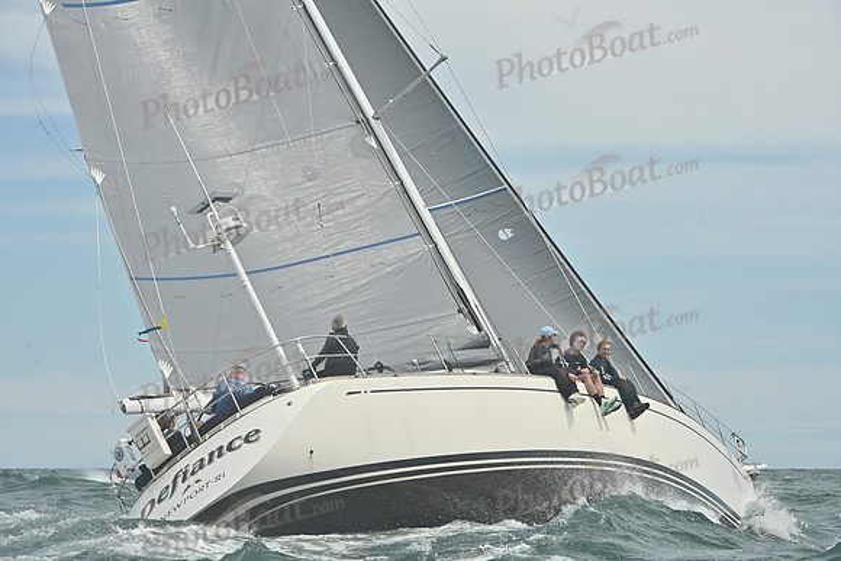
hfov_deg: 15.8
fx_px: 3038
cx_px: 420
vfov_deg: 10.6
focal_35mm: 130
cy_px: 280
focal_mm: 130
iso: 320
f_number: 10
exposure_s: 1/1250
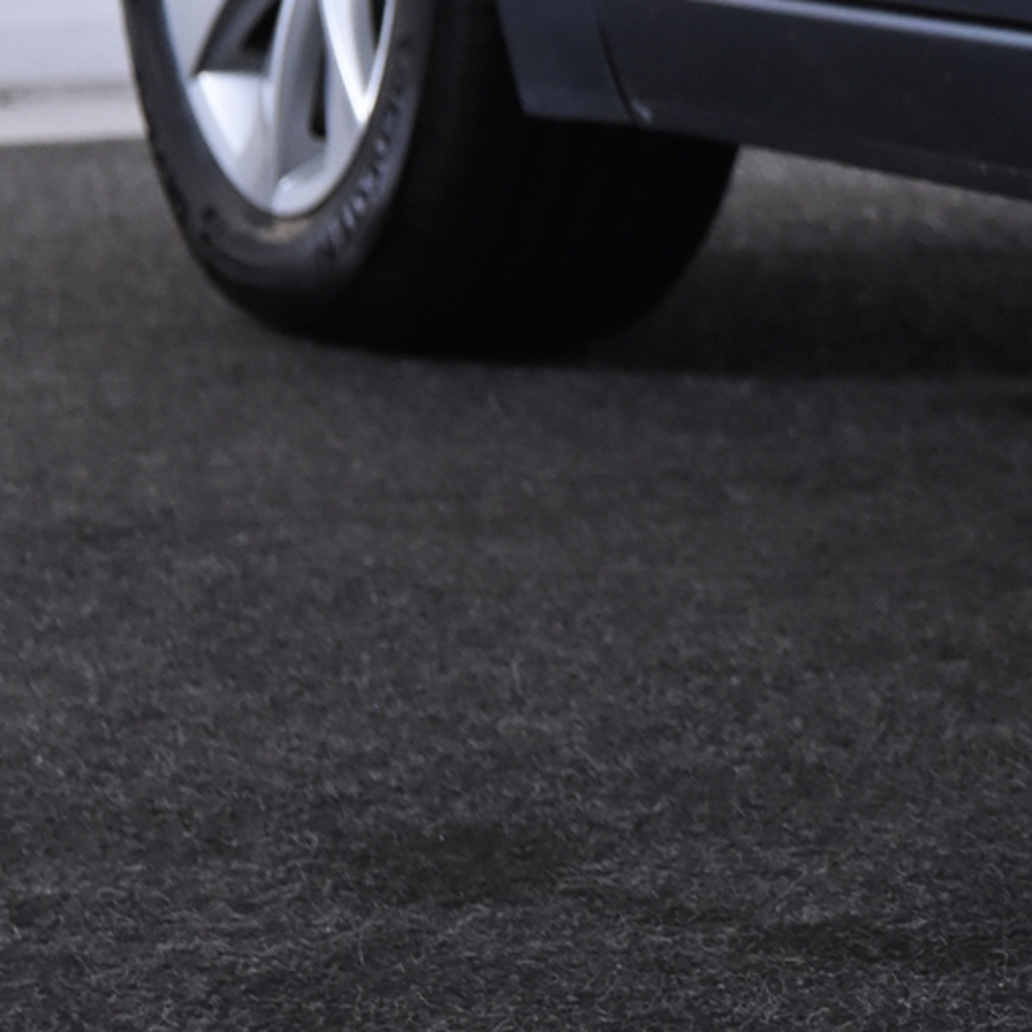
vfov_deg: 7.0
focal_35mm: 250
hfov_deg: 6.8
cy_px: 180
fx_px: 8432
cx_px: 1837
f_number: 5
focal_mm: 52
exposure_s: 1/125
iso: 1600
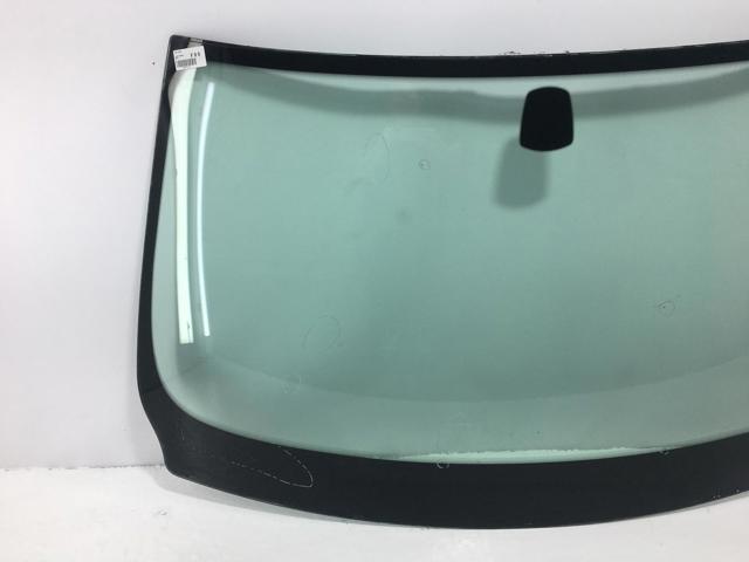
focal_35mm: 29
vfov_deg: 48.2
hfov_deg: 61.7
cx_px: 374
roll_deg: +1.0
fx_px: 627
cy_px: 281
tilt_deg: -24.7
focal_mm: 4.15
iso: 25
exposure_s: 1/342
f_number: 2.2
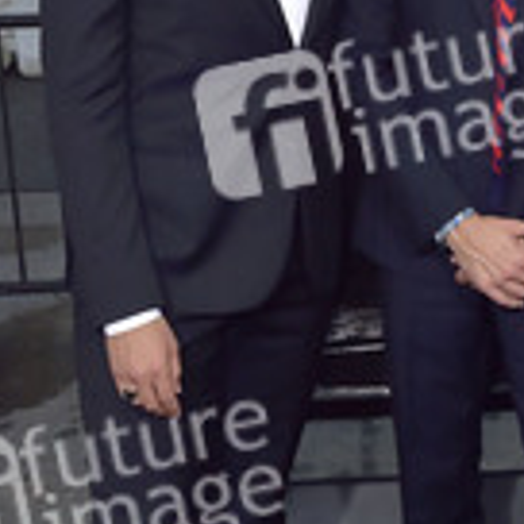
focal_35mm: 90
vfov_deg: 19.3
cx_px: 507
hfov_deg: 18.8
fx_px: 1541
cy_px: 301
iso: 640
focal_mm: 36
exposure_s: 1/320
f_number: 6.3
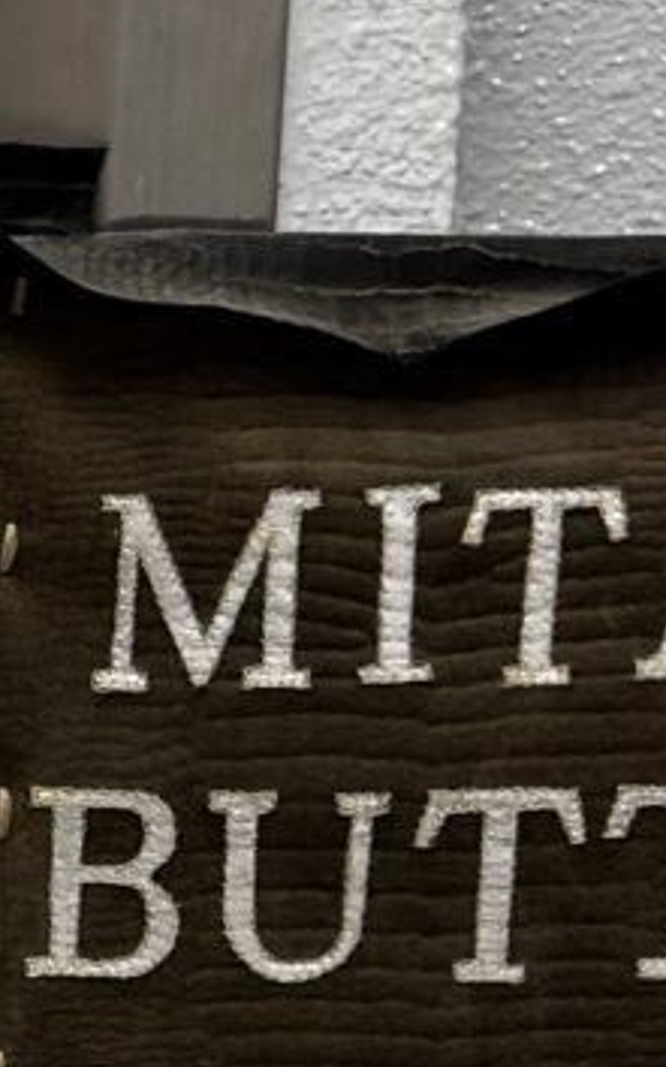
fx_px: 5348
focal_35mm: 184
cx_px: -1308
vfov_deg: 11.2
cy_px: 1169
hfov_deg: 6.5
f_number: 1.78
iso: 125
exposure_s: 1/50
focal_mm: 6.76
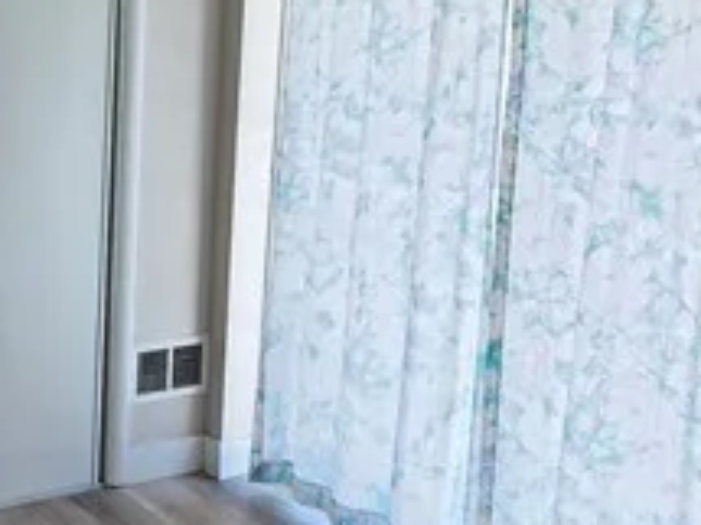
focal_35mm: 62
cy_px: 170
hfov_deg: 30.1
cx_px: 91
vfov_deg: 23.5
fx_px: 1255
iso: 40
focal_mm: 2.2
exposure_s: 1/181
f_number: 1.9
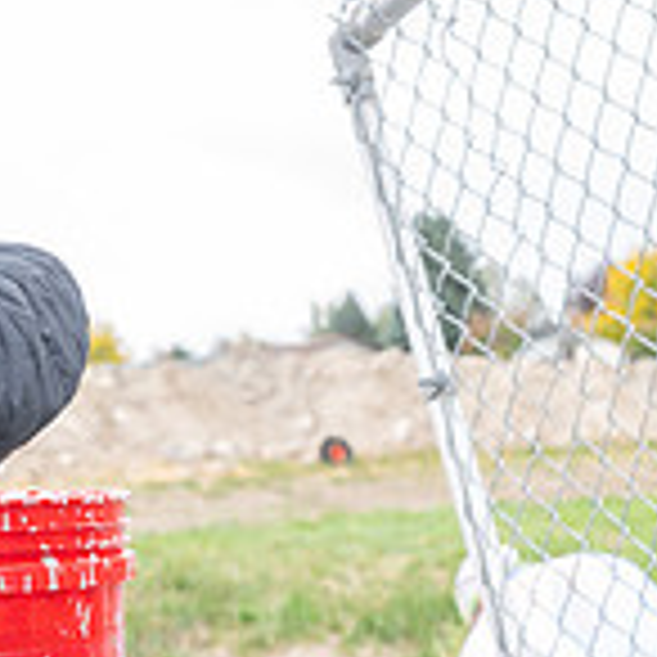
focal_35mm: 85
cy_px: 593
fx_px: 1825
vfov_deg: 20.0
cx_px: 894
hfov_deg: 18.7
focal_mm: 24
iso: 160
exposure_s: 1/250
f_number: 2.8
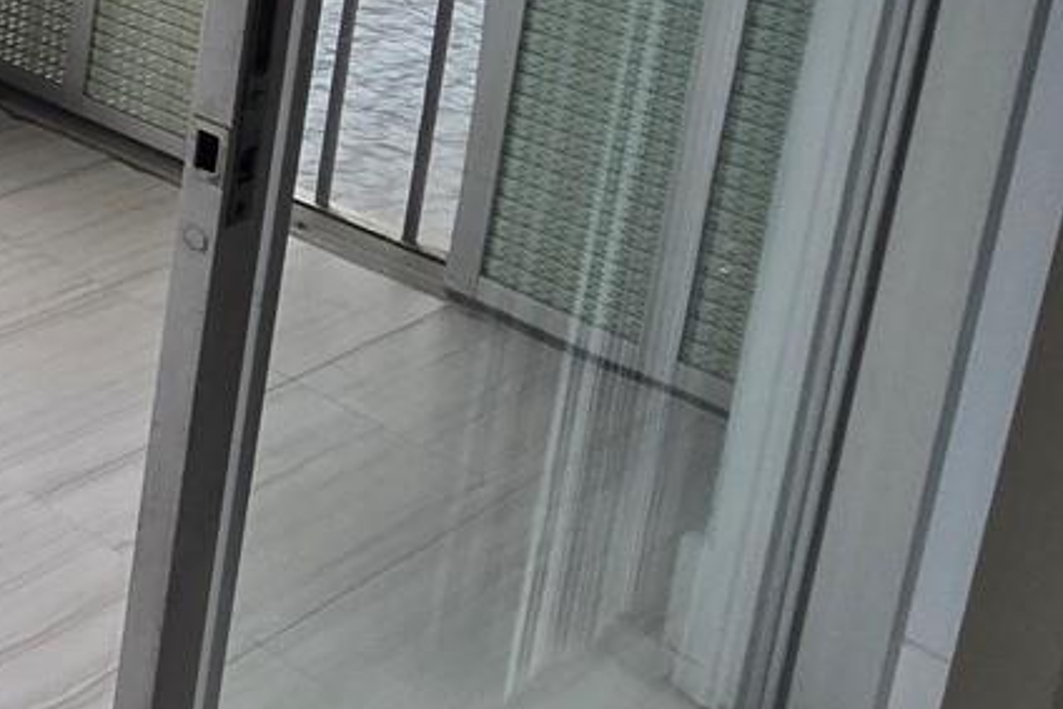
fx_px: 1506
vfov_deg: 22.2
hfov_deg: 23.4
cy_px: -331
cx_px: -780
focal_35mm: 51
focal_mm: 2.2
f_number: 2.2
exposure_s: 1/359
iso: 80
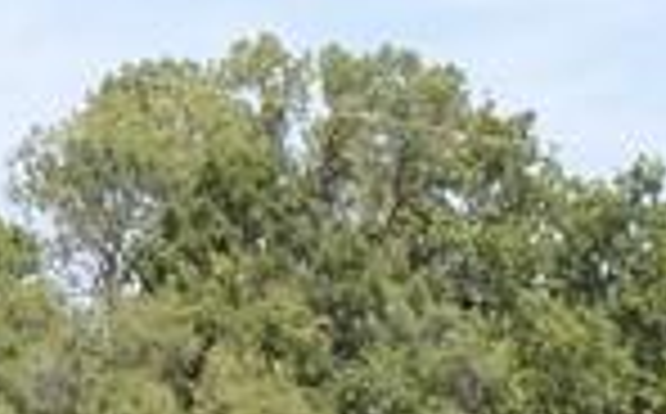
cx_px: 189
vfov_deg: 7.7
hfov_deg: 12.4
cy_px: 490
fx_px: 3063
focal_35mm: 169
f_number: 3.1
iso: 80
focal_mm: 4
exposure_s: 1/500
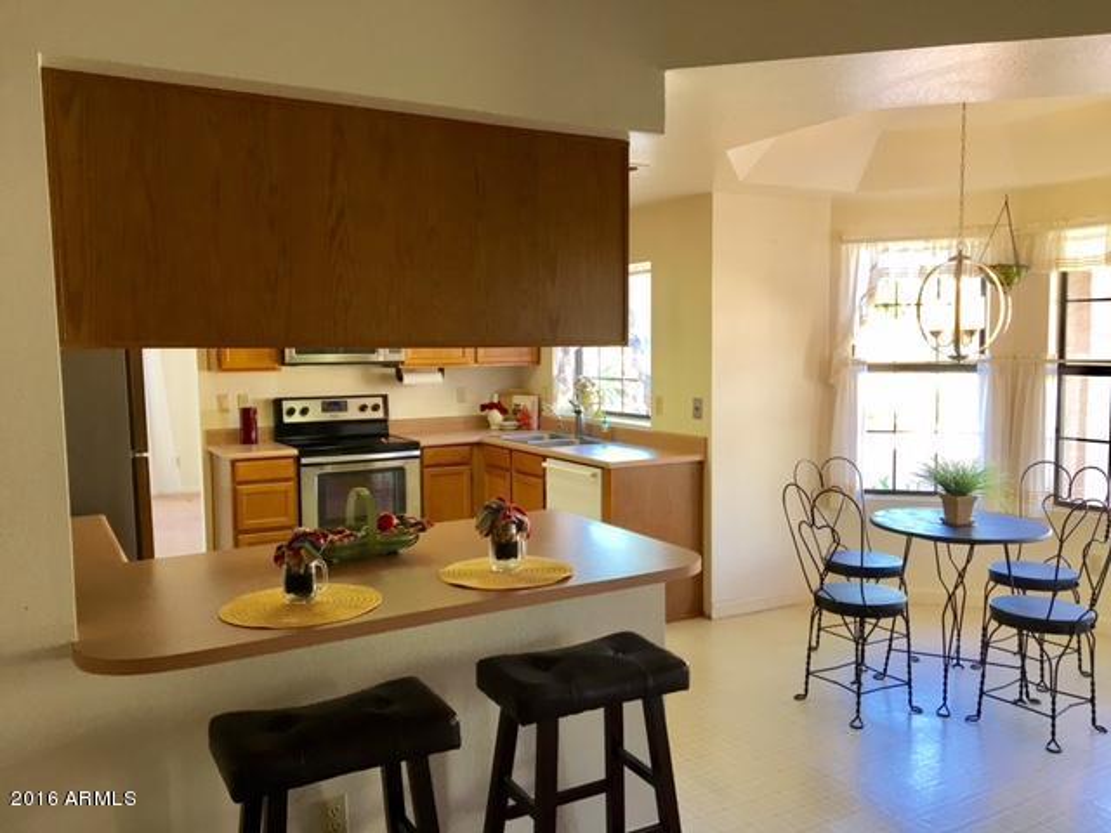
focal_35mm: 29
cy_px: 416
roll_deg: +0.4
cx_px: 556
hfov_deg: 61.7
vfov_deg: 48.2
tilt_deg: -5.6
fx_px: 931
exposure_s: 1/30
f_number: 2.2
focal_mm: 4.15
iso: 25
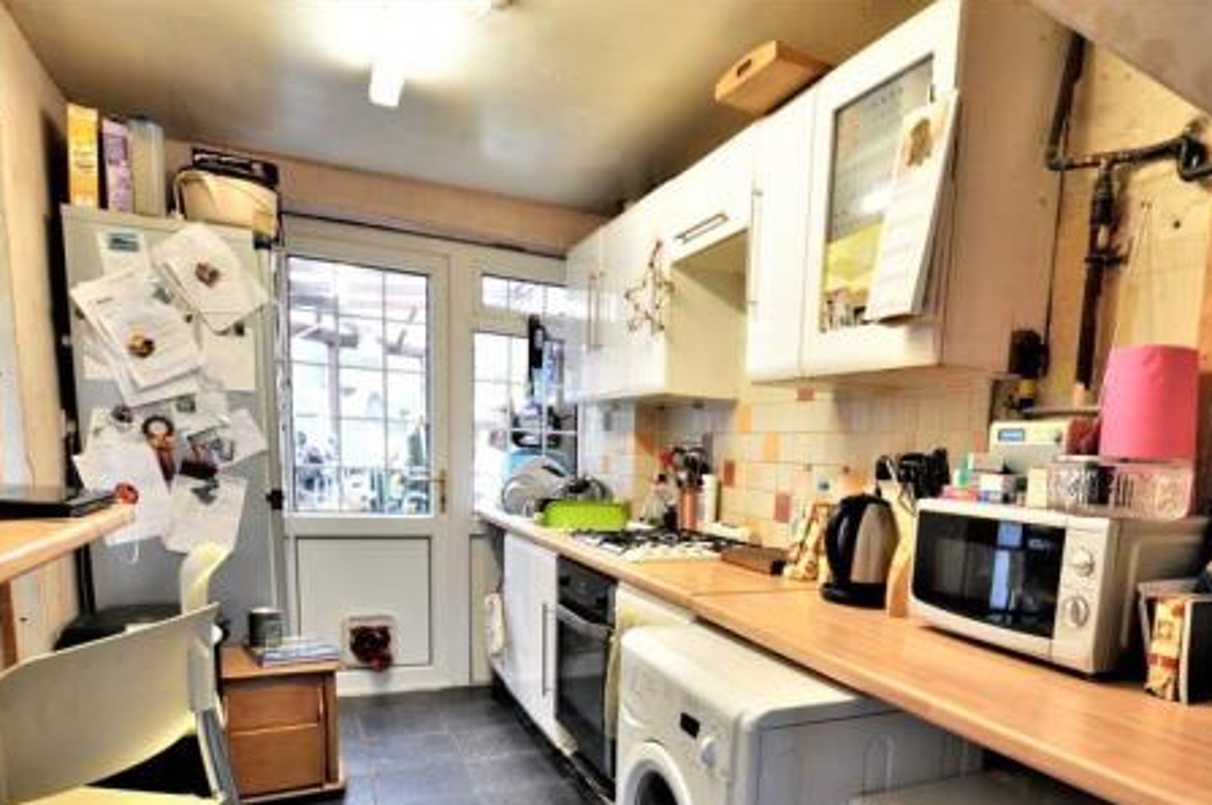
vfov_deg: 54.8
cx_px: 751
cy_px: 588
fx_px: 740
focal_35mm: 22
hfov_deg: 77.4
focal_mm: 10
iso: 900
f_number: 3.5
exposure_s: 1/60
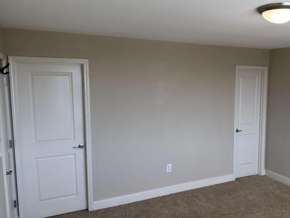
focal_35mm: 33
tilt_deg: -6.3
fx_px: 276
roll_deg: -0.4
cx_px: 195
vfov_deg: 42.9
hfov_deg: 54.1
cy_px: 115
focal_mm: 6.76
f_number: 1.78
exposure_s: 1/170
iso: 64
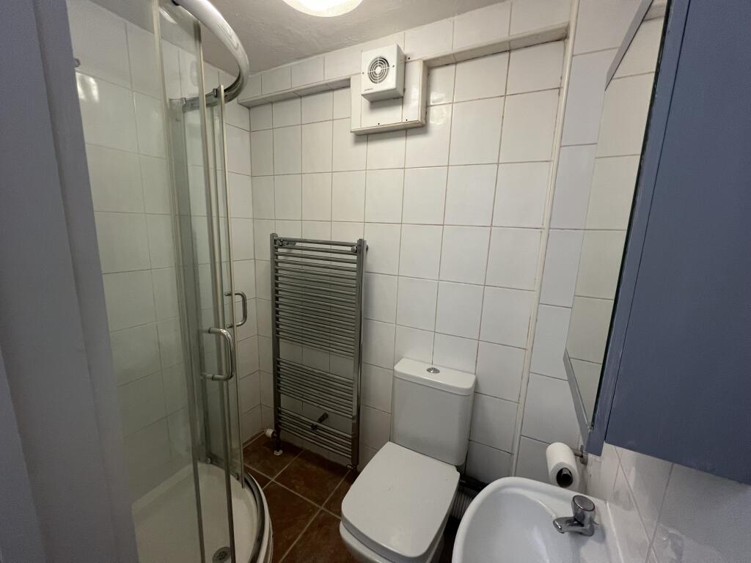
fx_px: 282
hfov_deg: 106.2
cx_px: 376
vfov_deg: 89.9
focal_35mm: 13
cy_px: 282
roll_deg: -1.9
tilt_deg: -10.0
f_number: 1.8
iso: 160
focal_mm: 1.57
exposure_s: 1/50
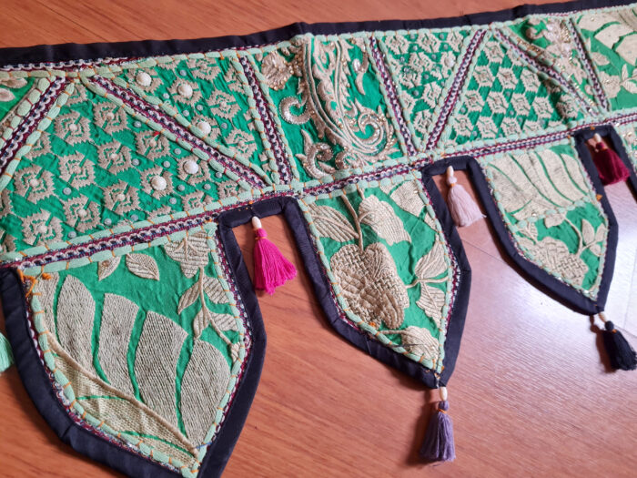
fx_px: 478
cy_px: 239
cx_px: 318
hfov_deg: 67.3
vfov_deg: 53.1
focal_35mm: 26
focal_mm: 5.4
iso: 200
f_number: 1.8
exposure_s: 1/40
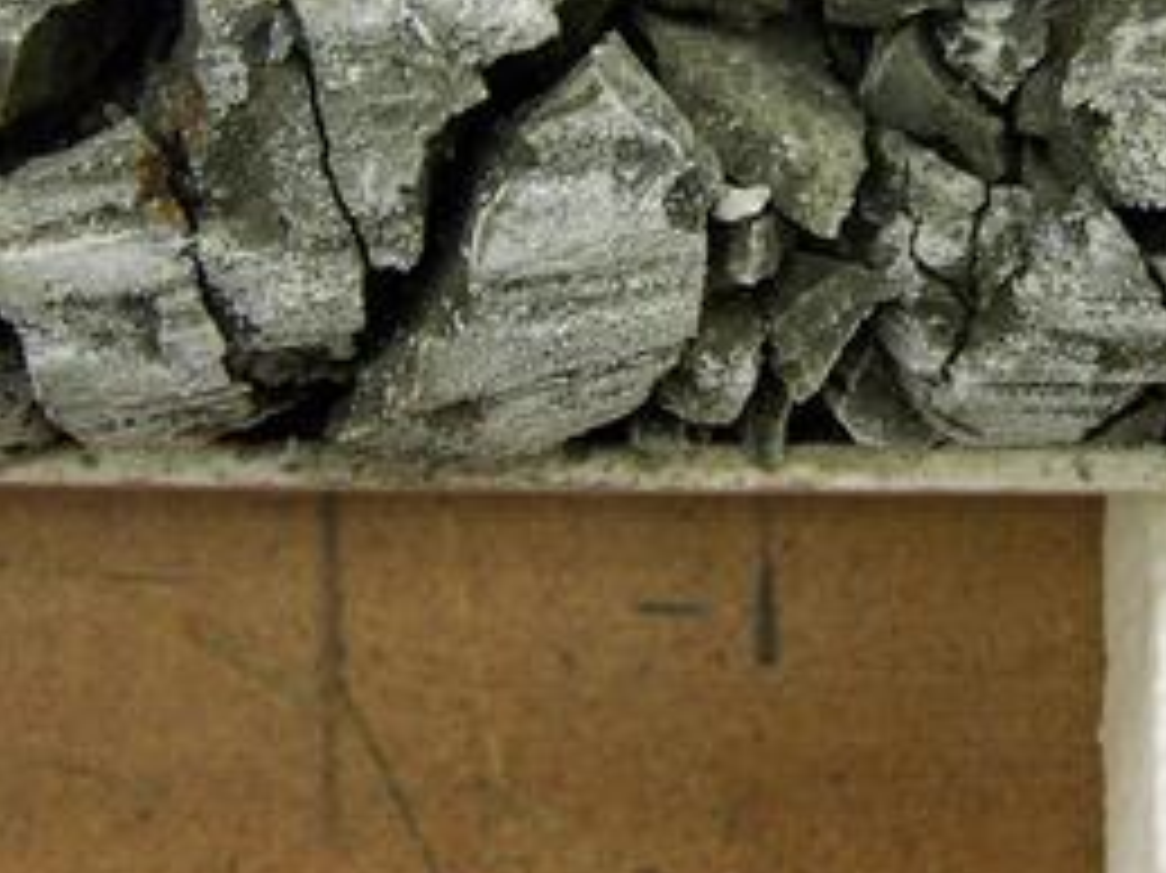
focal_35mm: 88
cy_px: 63
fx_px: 2963
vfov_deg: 16.5
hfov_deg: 22.1
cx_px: 837
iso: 160
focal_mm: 6.3
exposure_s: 1/60
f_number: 2.8
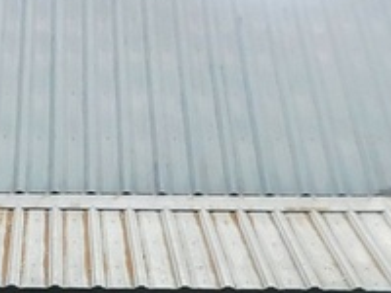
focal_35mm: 166
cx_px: -22
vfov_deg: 8.8
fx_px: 1875
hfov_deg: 11.8
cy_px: 385
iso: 125
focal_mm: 4
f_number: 3
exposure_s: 1/640
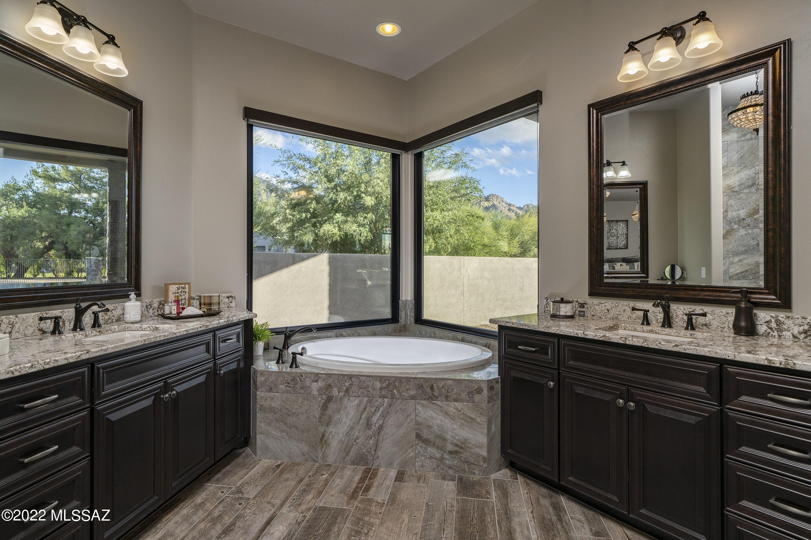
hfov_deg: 93.3
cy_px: 270
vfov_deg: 70.4
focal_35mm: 17
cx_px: 406
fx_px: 383
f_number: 7.1
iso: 200
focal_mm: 17
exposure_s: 1/100
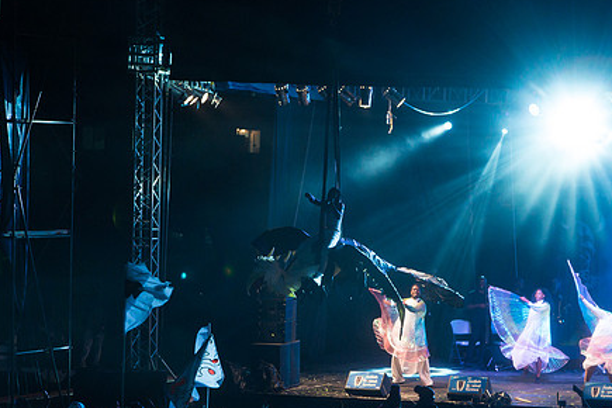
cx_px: 366
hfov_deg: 11.4
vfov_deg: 7.6
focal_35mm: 180
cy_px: 217
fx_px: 3060
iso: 3200
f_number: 5.6
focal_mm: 135
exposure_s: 1/200
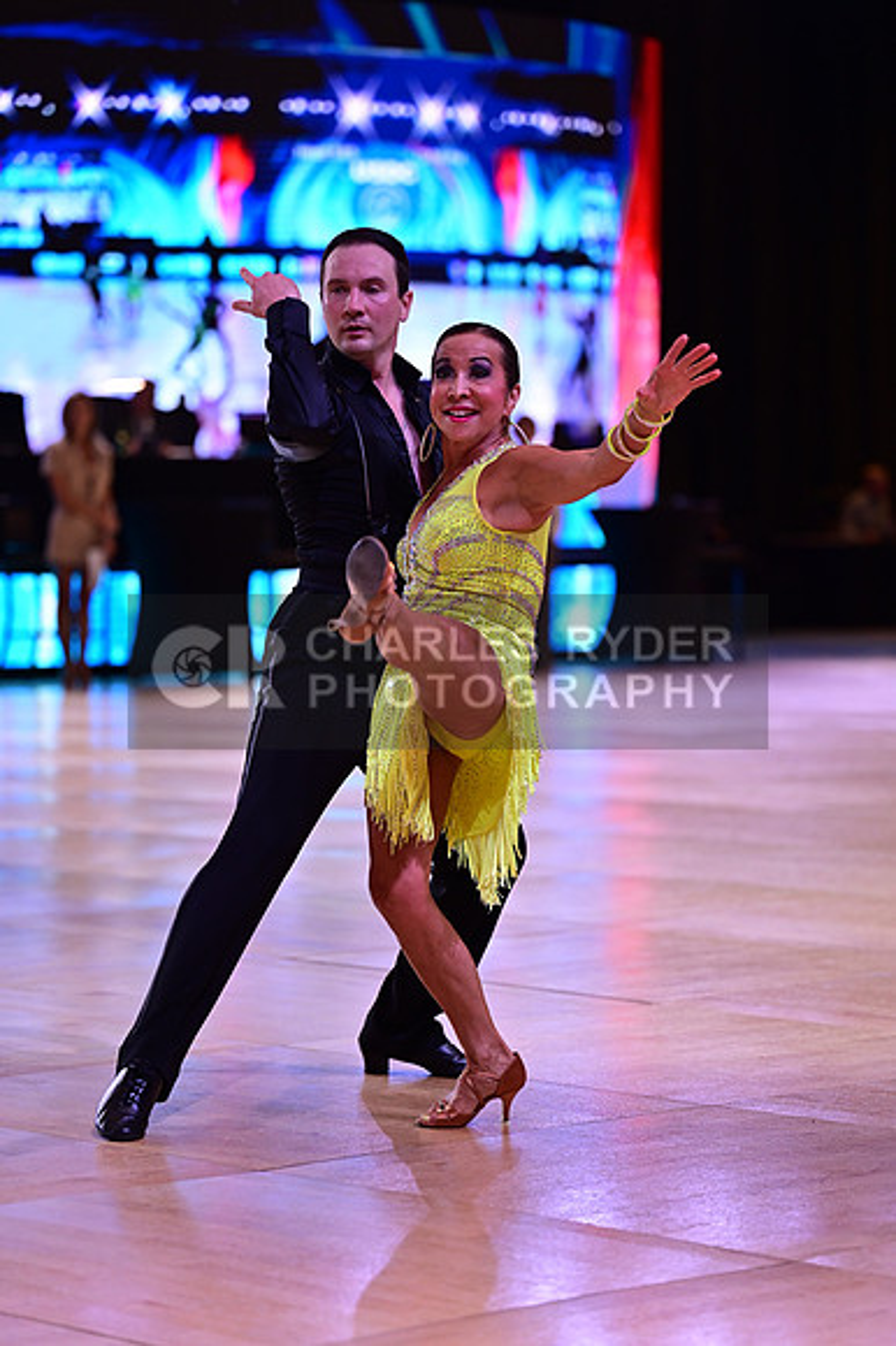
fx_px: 4298
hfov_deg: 11.9
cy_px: 673
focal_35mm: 115
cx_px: 448
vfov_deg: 17.8
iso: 1600
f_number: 2.8
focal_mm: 115
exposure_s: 1/640
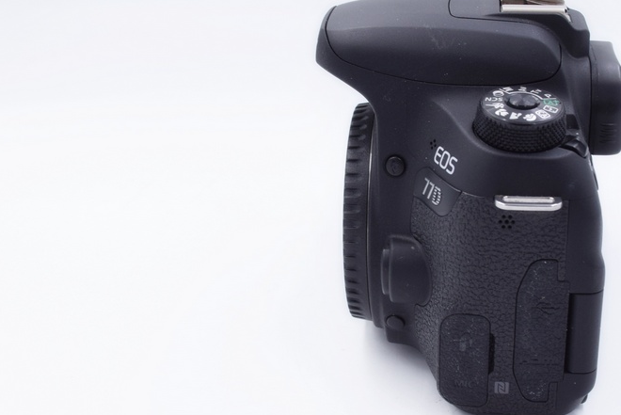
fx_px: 1018
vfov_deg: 23.0
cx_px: 413
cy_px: 208
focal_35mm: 59
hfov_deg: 33.6
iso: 400
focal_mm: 26
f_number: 8
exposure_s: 1/160
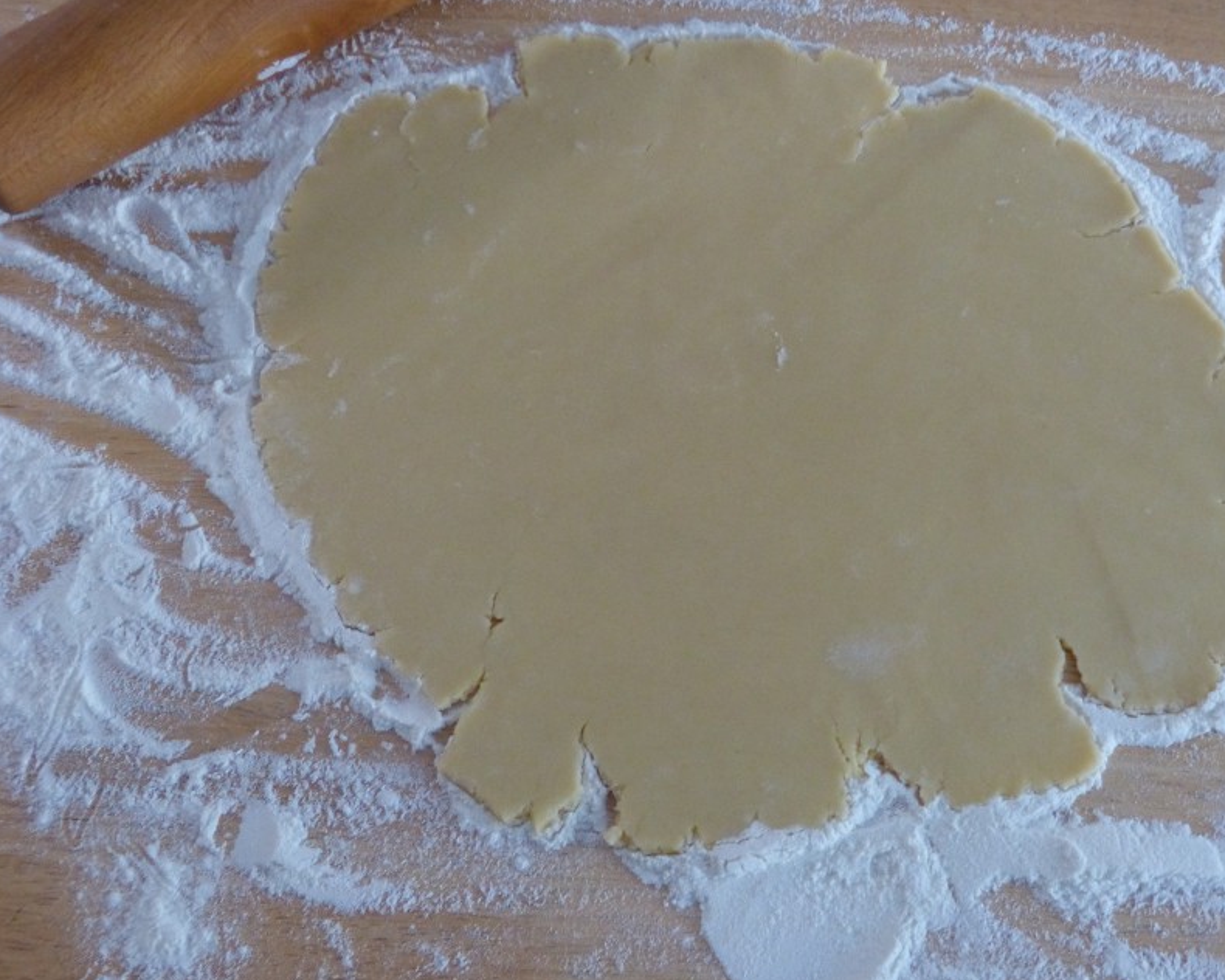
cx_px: 782
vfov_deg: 34.9
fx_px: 1559
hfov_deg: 42.5
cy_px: 468
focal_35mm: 43
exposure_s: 1/30
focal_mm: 5.9
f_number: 3
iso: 400
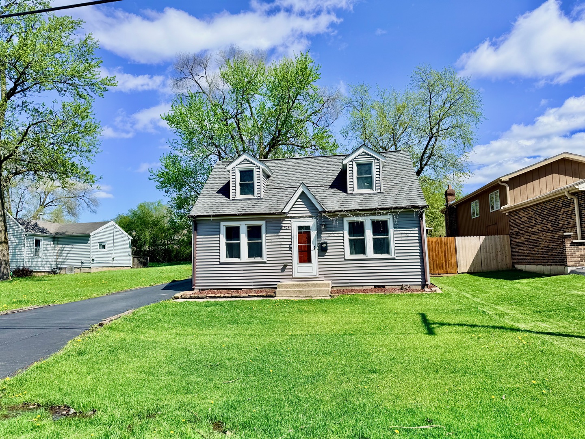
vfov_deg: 56.8
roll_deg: +1.7
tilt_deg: +5.8
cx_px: 292
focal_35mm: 24
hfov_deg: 71.6
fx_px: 406
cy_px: 220
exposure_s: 1/5319
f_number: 1.78
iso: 80
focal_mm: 6.76
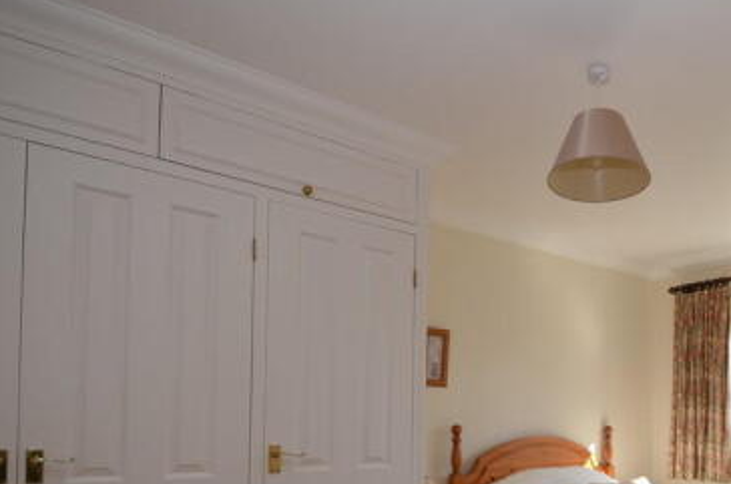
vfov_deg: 44.5
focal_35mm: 27
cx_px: 558
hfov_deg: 63.1
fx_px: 547
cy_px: 412
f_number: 5.6
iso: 160
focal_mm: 10
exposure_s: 1/125
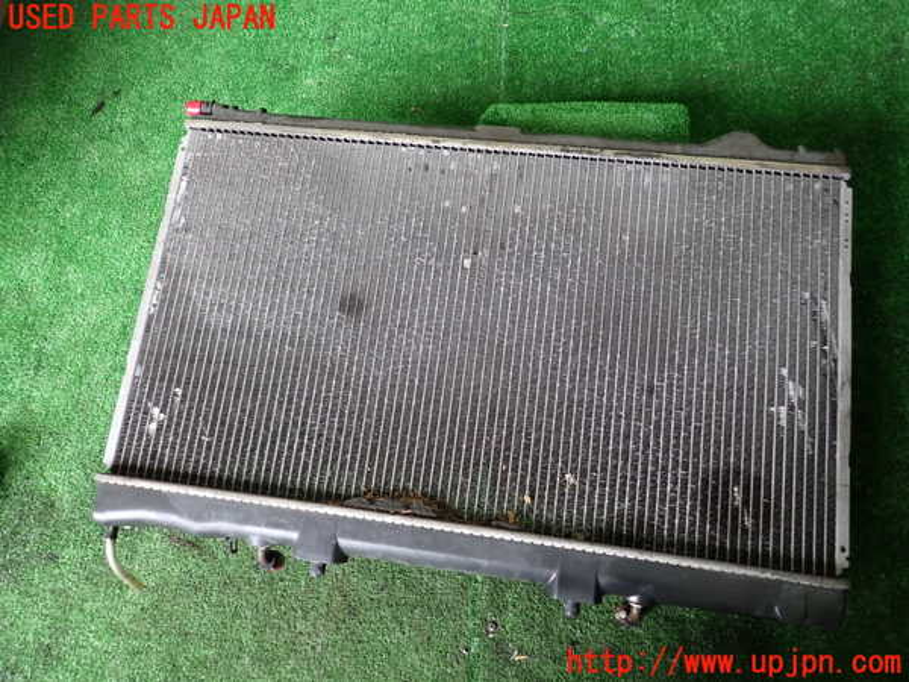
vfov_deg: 54.9
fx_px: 656
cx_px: 454
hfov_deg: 69.4
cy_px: 341
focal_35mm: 25
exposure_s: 1/100
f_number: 2
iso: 200
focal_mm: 4.5
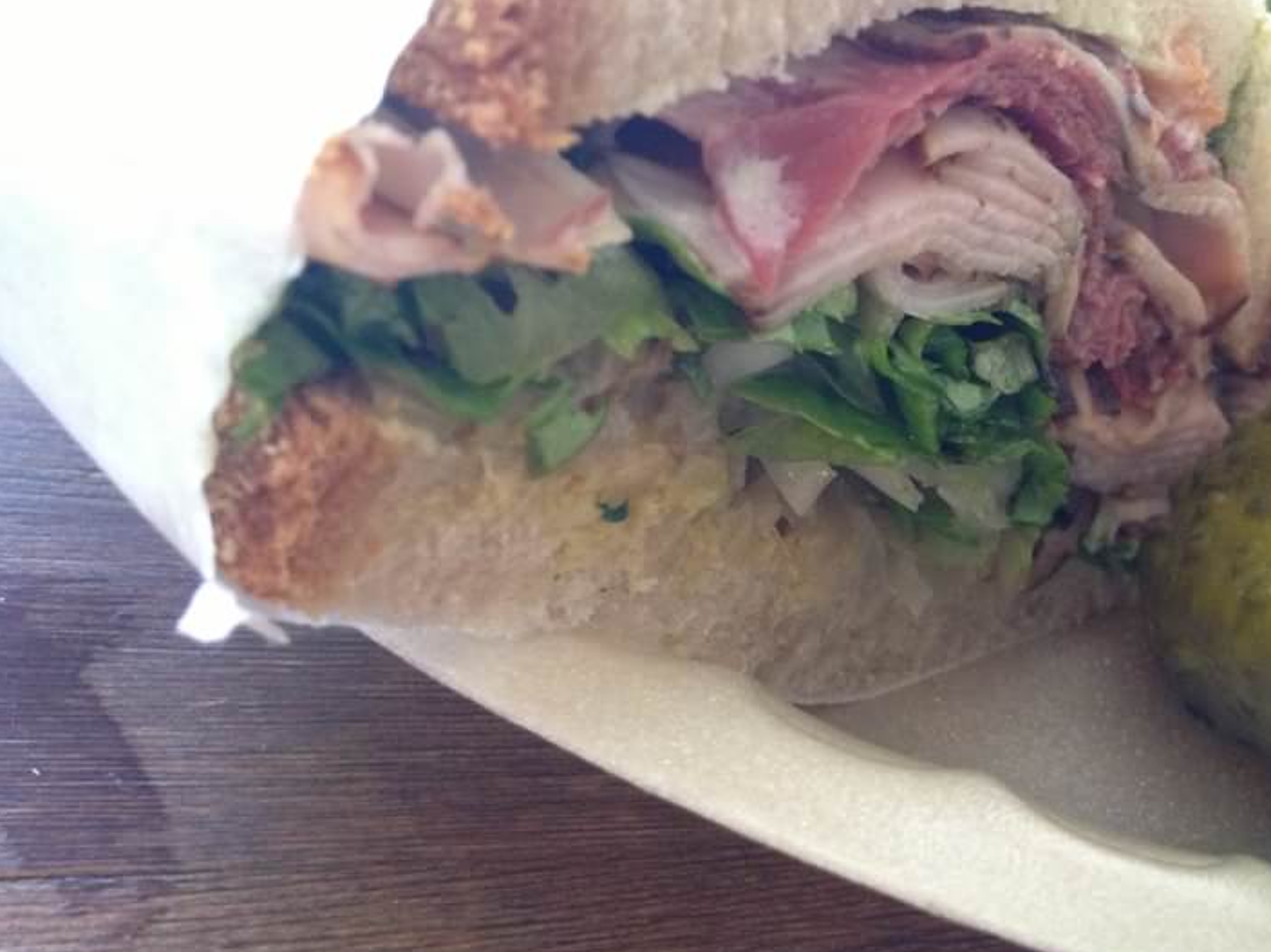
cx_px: 832
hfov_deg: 37.2
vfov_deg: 28.4
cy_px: 340
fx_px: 1872
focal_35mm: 51
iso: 250
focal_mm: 4.28
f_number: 2.4
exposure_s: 1/20
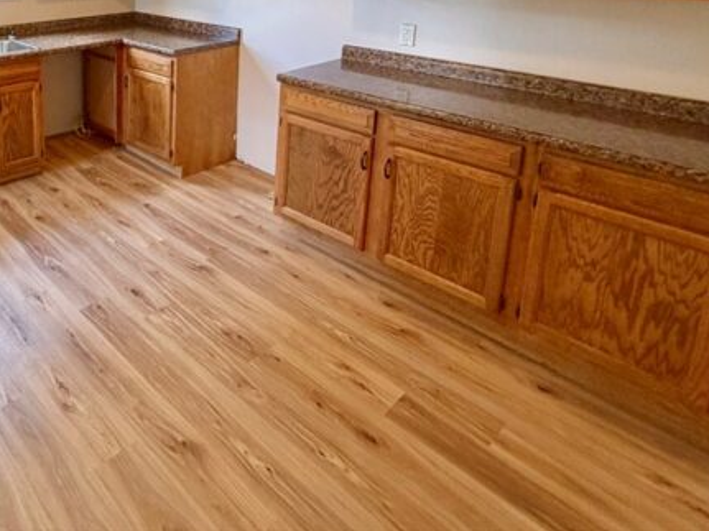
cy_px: 41
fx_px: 532
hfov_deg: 59.7
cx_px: 104
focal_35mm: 26
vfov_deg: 47.1
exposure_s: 1/60
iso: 200
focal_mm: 2.22
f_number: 2.2
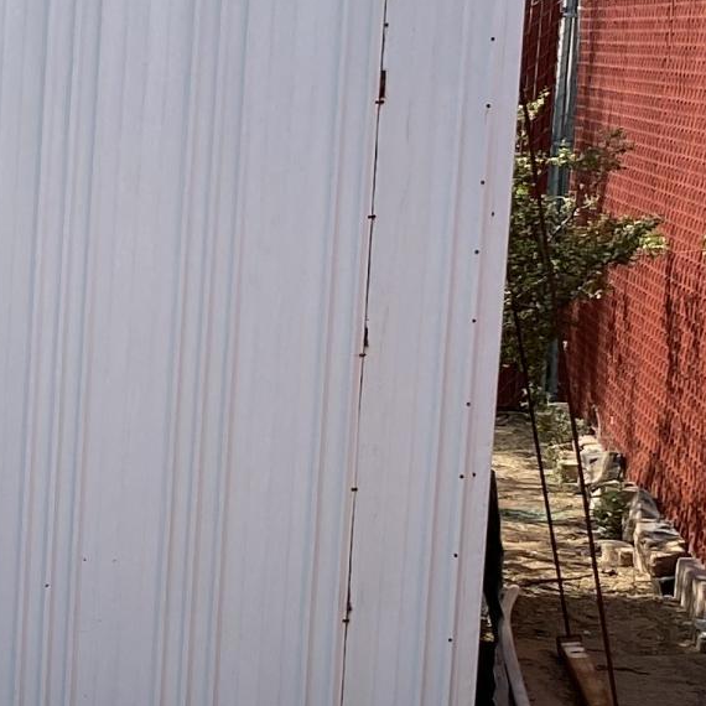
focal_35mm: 121
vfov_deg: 14.4
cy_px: 478
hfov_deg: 12.7
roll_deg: -0.5
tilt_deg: -10.3
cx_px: -676
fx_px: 2792
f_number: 1.8
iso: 32
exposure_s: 1/1220
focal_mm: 4.25
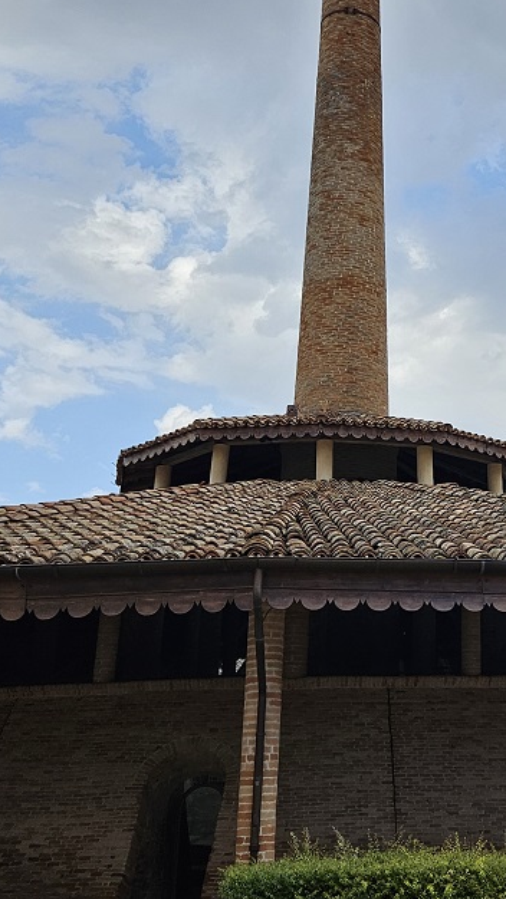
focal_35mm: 48
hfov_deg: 23.8
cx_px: 510
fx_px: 1145
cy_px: 398
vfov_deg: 42.8
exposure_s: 1/1372
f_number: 1.8
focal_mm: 5.4
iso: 40
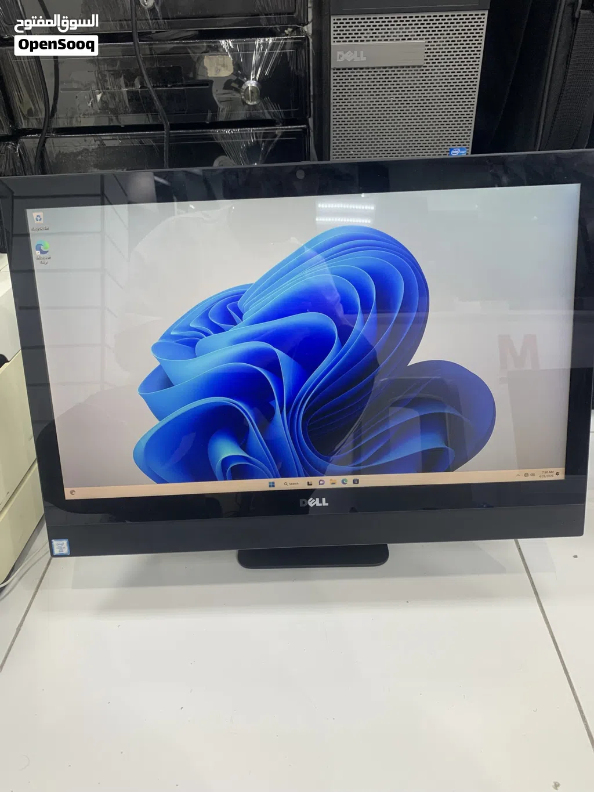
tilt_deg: -33.9
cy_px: 396
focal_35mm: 26
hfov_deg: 53.1
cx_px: 297
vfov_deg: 67.3
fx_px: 595
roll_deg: +1.5
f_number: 1.8
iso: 50
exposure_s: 1/50
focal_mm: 4.25
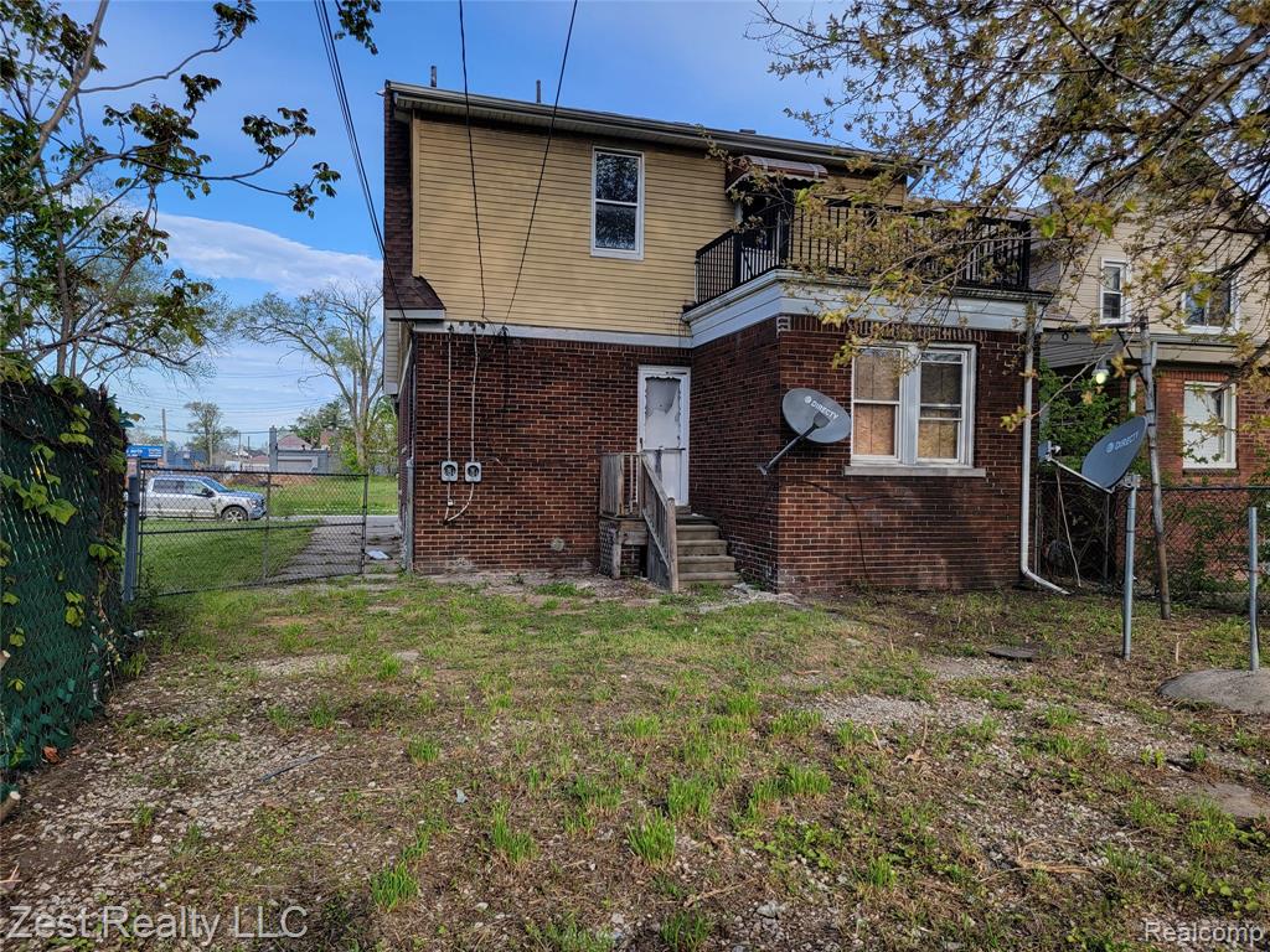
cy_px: 476
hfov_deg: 71.6
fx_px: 881
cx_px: 635
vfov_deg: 56.8
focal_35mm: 24
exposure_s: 1/298
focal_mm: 6.7
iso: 16
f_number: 1.8
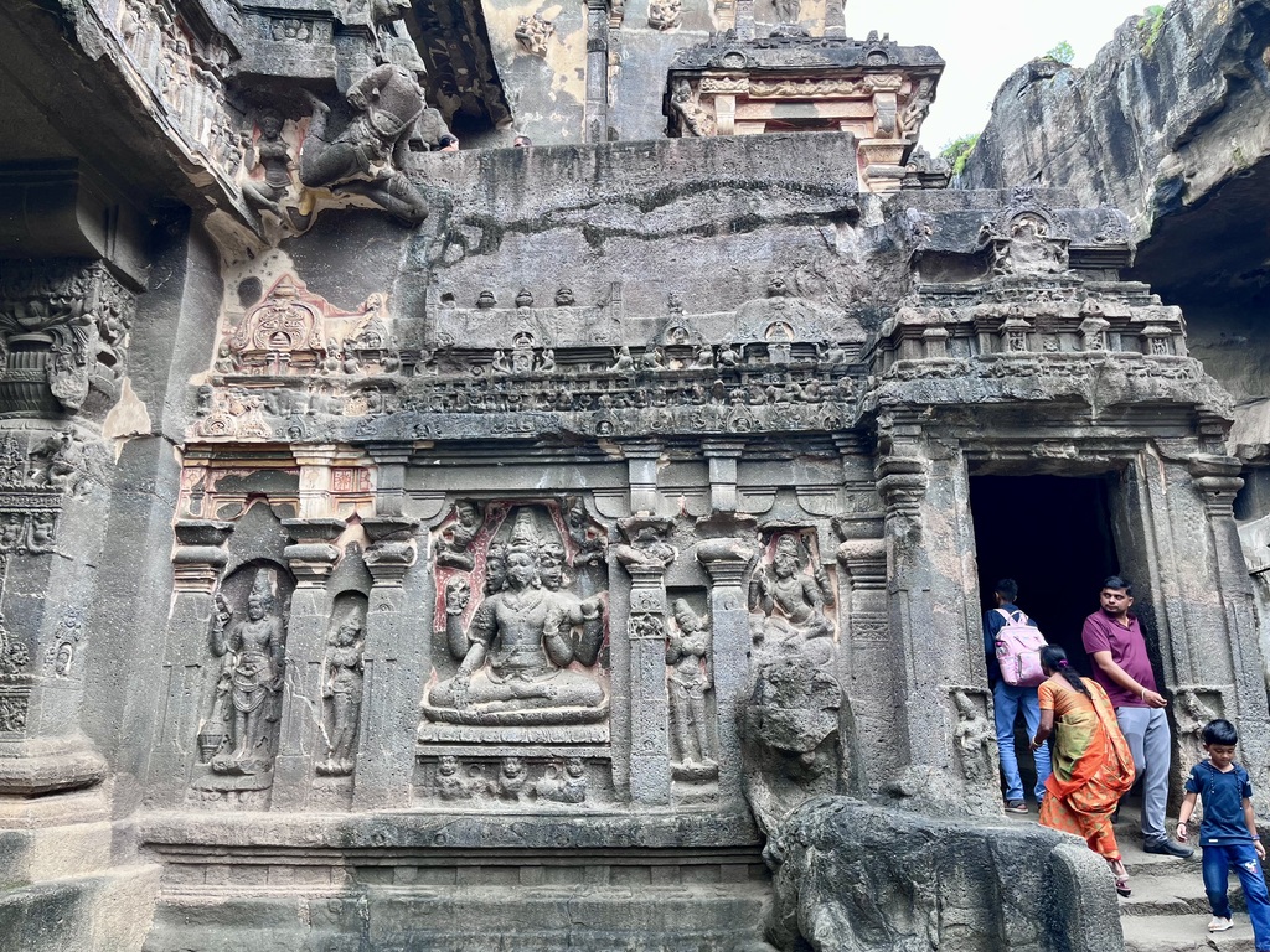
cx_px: 635
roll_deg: +0.5
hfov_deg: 67.3
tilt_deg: +15.8
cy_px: 476
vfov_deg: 53.1
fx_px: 954
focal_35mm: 26
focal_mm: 5.1
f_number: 1.6
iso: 40
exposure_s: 1/251
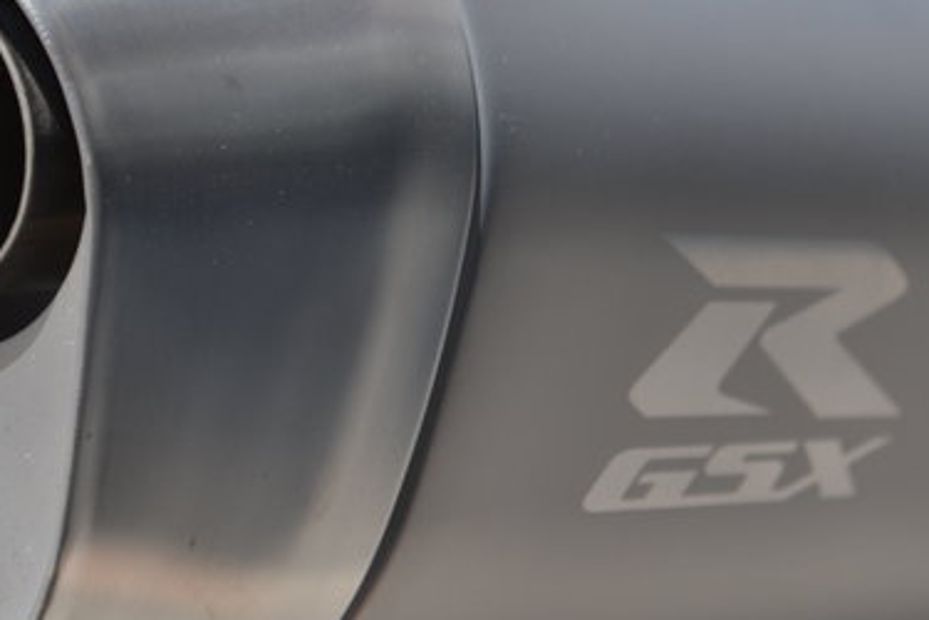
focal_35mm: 176
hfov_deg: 11.7
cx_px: 451
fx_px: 4543
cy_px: 254
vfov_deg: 7.8
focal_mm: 55
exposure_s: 1/125
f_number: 5.6
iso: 100
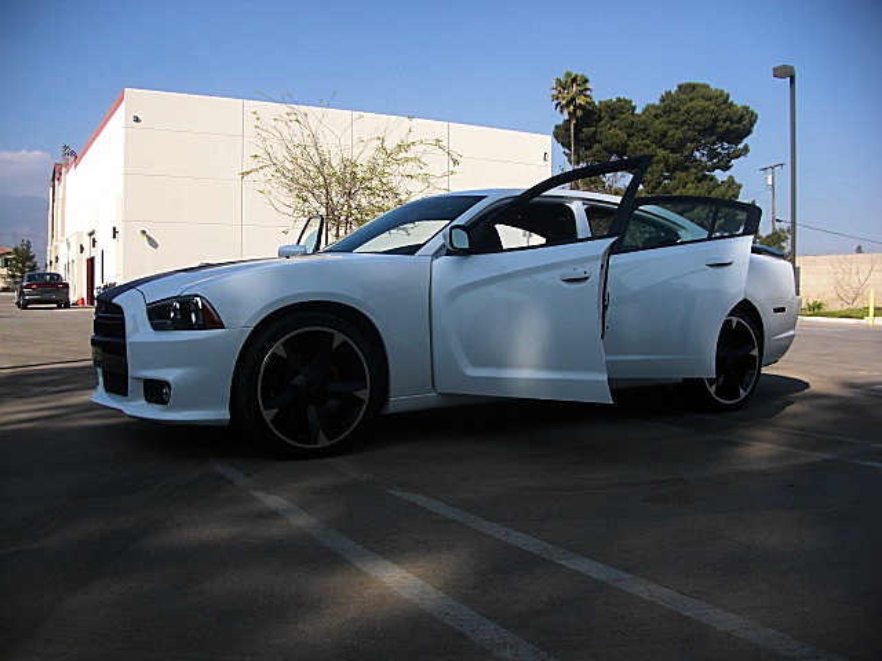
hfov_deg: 51.4
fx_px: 917
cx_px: 441
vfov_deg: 39.7
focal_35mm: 36
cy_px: 330
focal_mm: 6.3
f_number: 2.8
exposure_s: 1/800
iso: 50
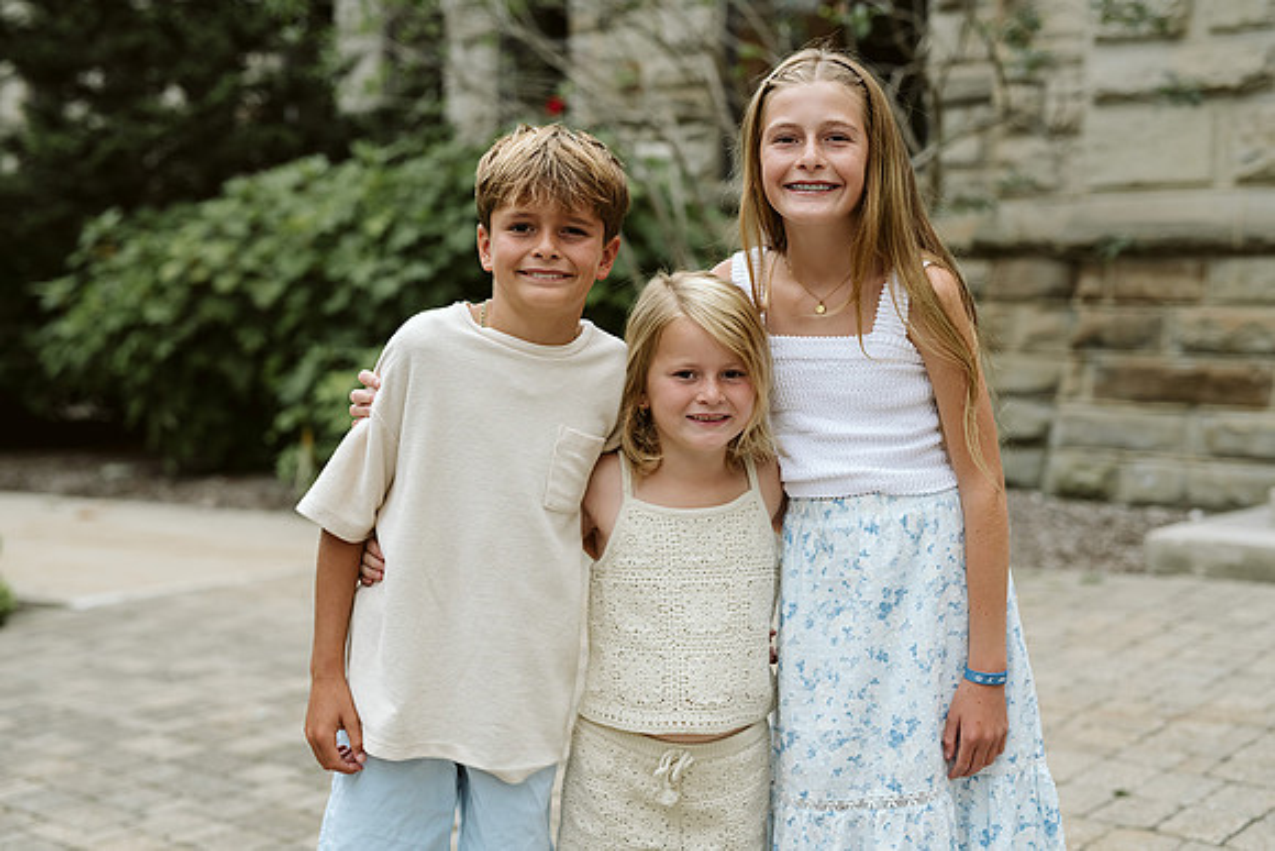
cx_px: 638
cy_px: 426
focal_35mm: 50
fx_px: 1771
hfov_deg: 39.6
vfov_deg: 27.0
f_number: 2.8
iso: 640
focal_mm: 50
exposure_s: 1/400
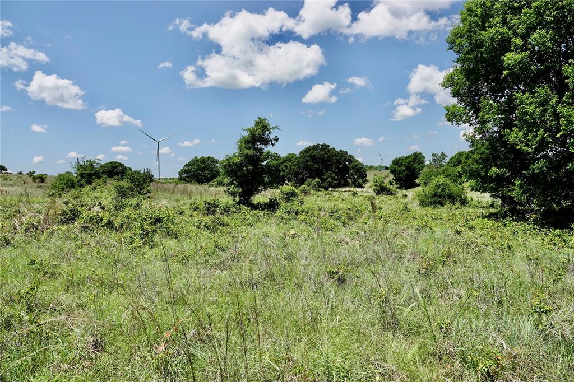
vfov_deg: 53.1
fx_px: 383
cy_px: 191
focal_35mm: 24
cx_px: 287
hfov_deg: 73.8
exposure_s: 1/800
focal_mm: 8.8
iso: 100
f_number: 4
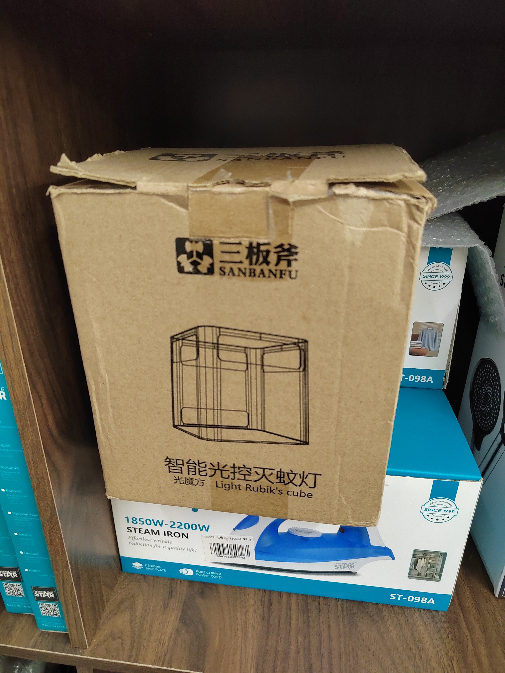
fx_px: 447
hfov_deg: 58.9
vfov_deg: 73.9
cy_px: 336
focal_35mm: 23
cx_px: 252
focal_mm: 5.52
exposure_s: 1/50
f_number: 1.9
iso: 2000
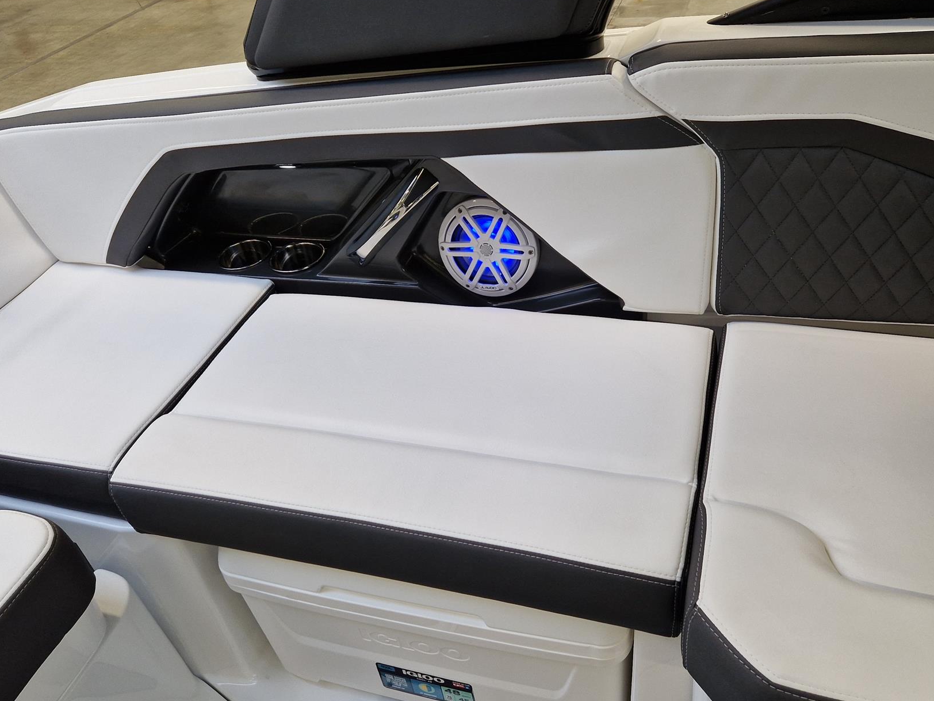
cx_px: 468
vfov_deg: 48.2
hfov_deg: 61.7
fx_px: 782
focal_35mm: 29
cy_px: 323
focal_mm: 5.4
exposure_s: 1/207
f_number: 1.8
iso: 50
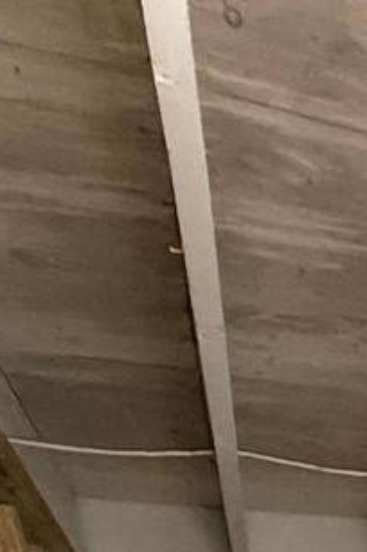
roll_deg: +6.2
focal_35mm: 76
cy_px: 1046
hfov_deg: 11.3
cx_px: 1087
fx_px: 1165
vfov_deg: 18.9
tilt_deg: -8.8
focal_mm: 2.22
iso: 500
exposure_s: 1/60
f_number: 2.2
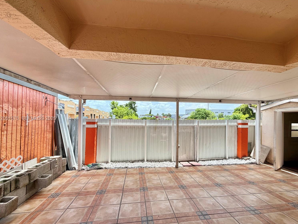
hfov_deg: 98.1
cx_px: 154
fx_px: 129
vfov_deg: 81.7
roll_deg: -0.4
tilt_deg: -0.1
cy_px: 119
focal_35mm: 15
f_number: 2.2
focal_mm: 2.22
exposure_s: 1/527
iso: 40
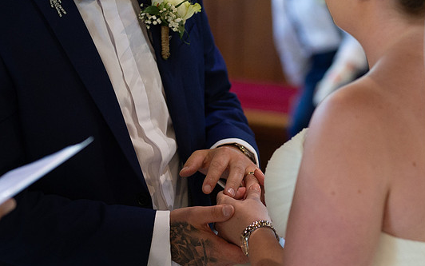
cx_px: 249
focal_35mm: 146
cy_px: 175
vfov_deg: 9.0
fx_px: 1692
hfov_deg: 14.3
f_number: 2.5
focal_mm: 85
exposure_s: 1/160
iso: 1600
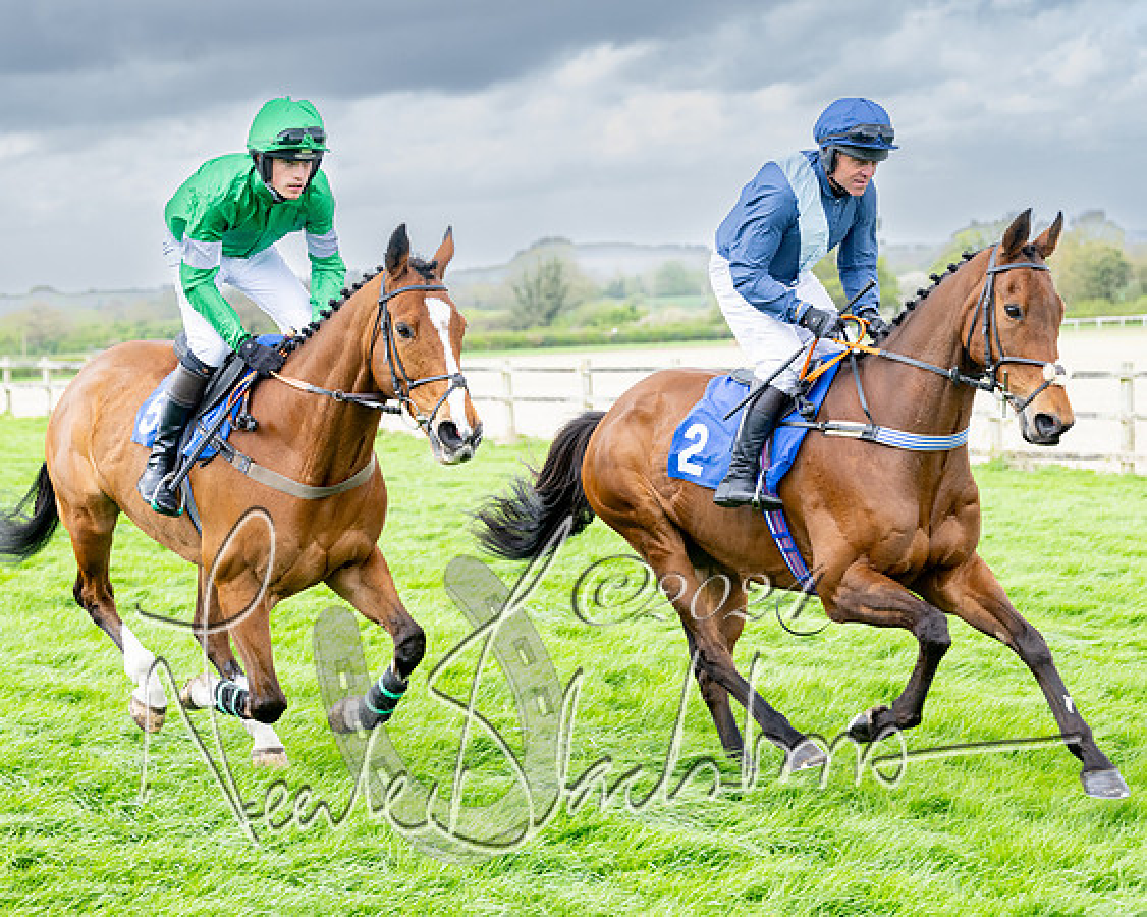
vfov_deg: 19.4
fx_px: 2675
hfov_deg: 24.2
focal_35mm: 79
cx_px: 503
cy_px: 458
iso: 400
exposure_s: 1/800
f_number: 4
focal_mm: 70
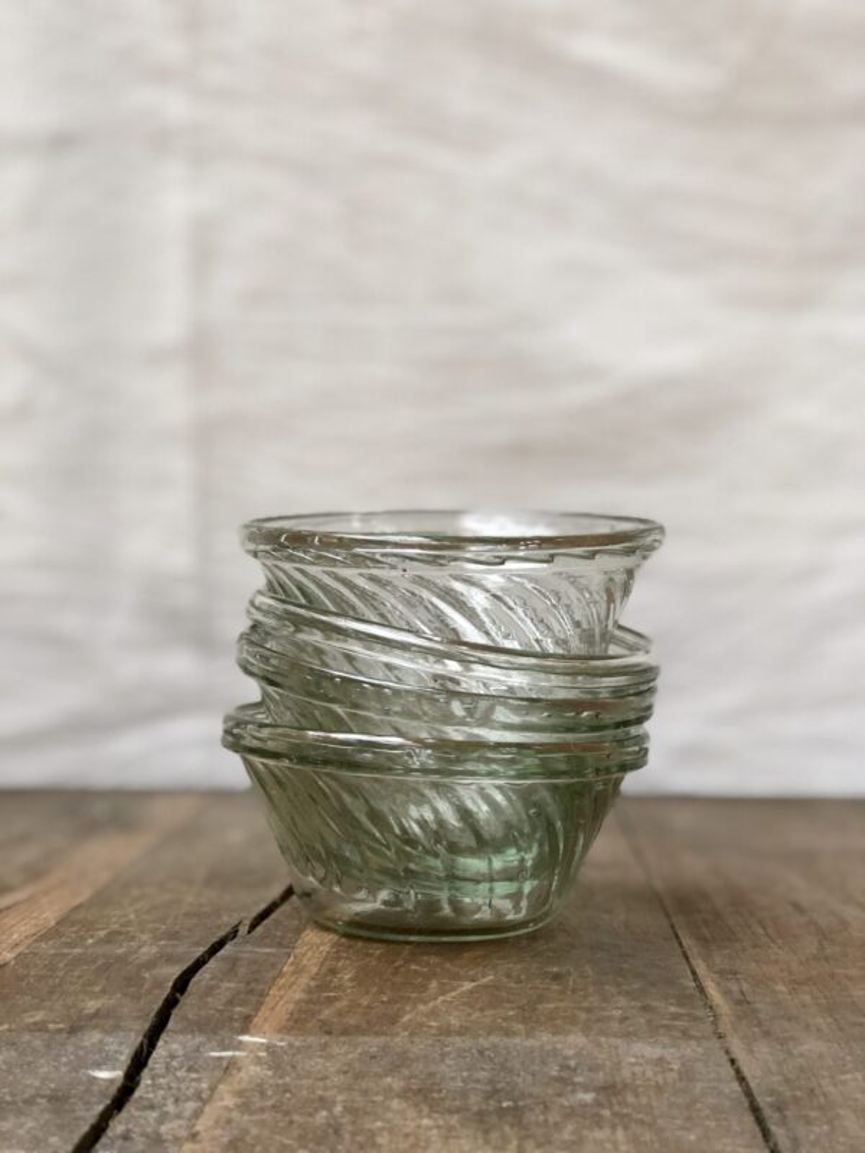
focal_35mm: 57
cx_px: 432
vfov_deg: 33.8
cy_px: 576
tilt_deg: -0.4
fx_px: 1899
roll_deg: -0.1
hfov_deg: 25.7
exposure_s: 1/30
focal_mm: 6.6
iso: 100
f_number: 2.8
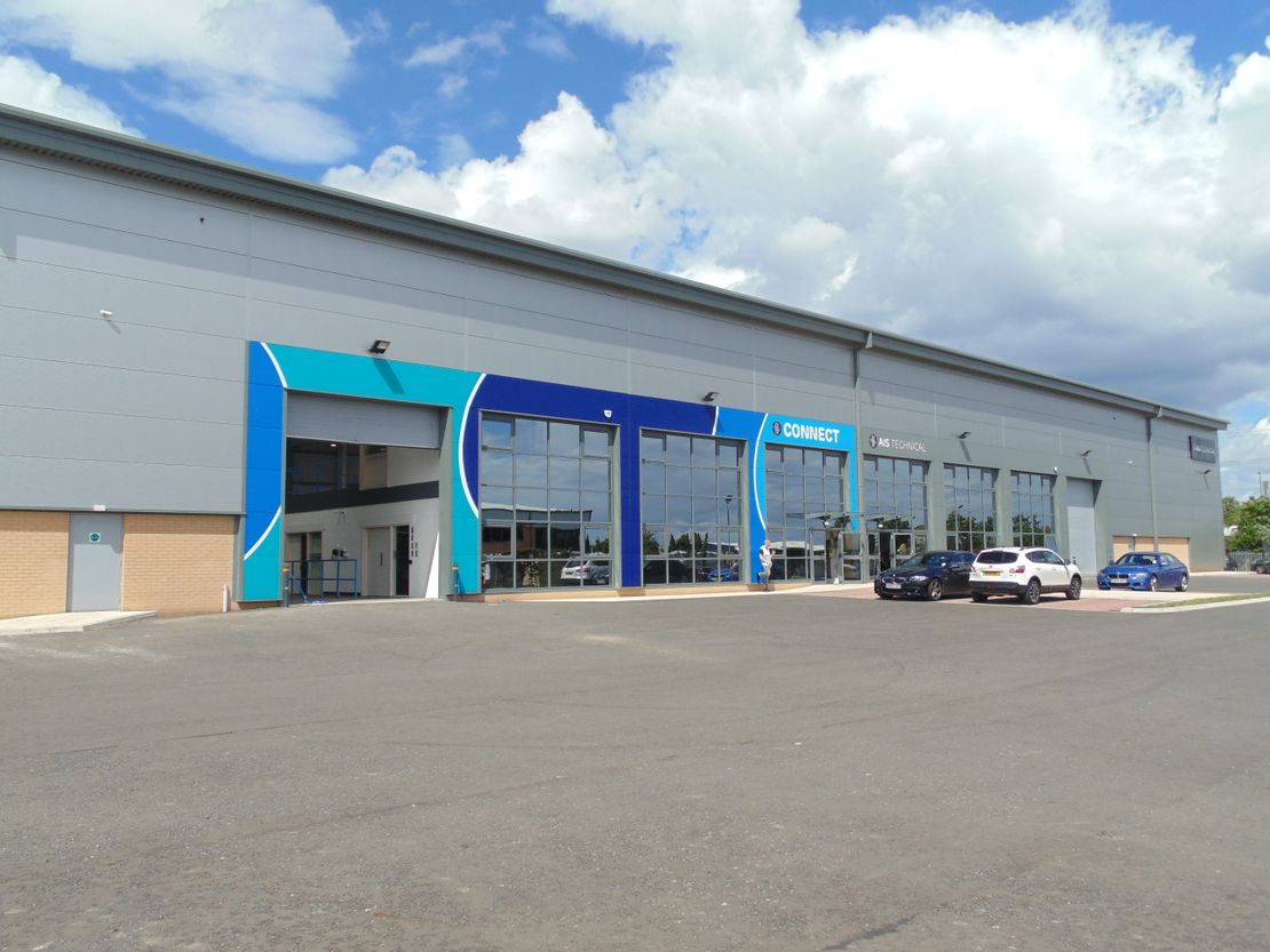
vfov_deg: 51.4
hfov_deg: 65.3
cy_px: 476
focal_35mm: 27
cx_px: 635
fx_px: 991
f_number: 10
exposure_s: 1/125
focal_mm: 4.8
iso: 80
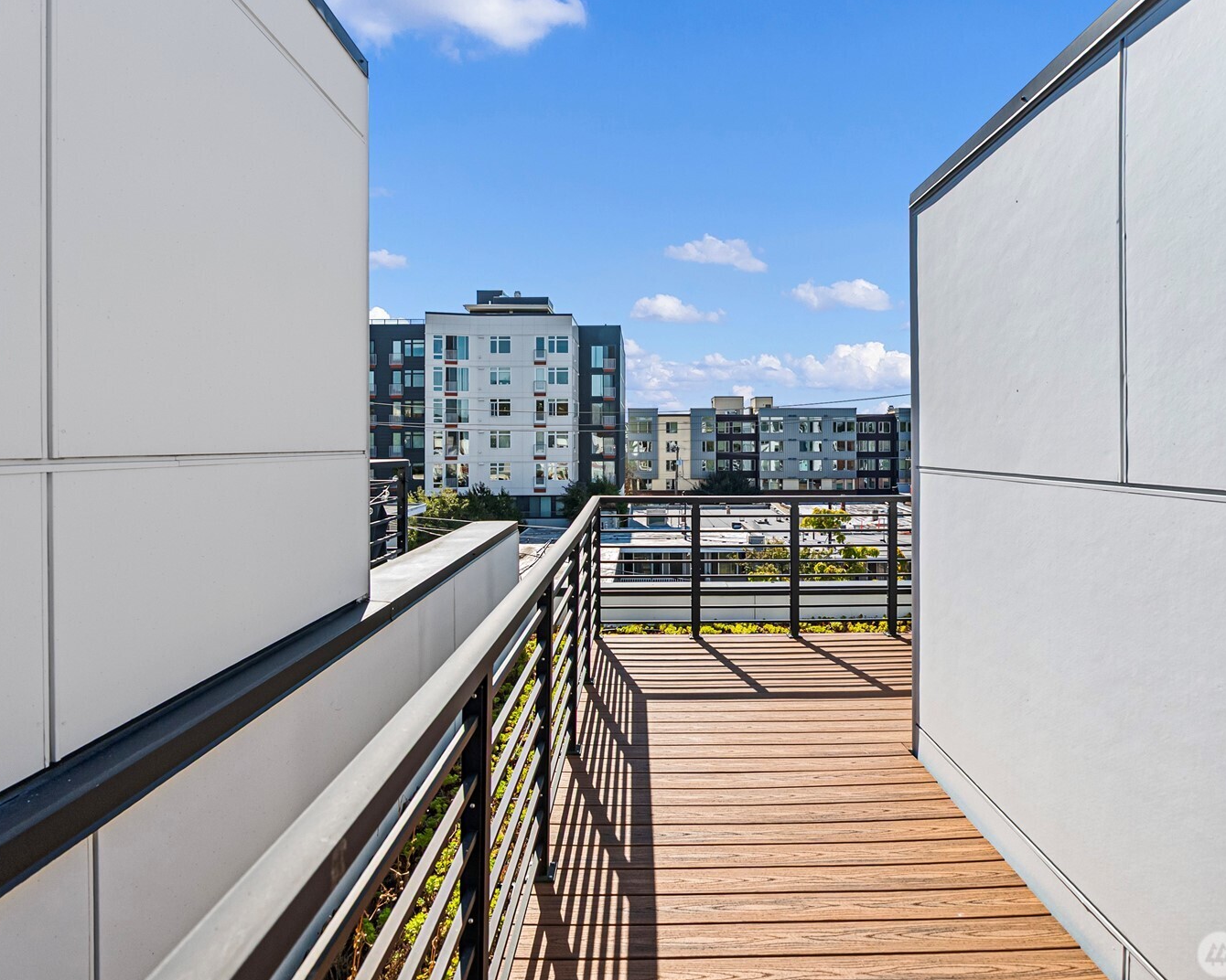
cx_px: 645
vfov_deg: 70.8
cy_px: 472
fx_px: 689
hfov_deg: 83.2
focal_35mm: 19
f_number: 5.6
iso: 1600
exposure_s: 1/4000
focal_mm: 16
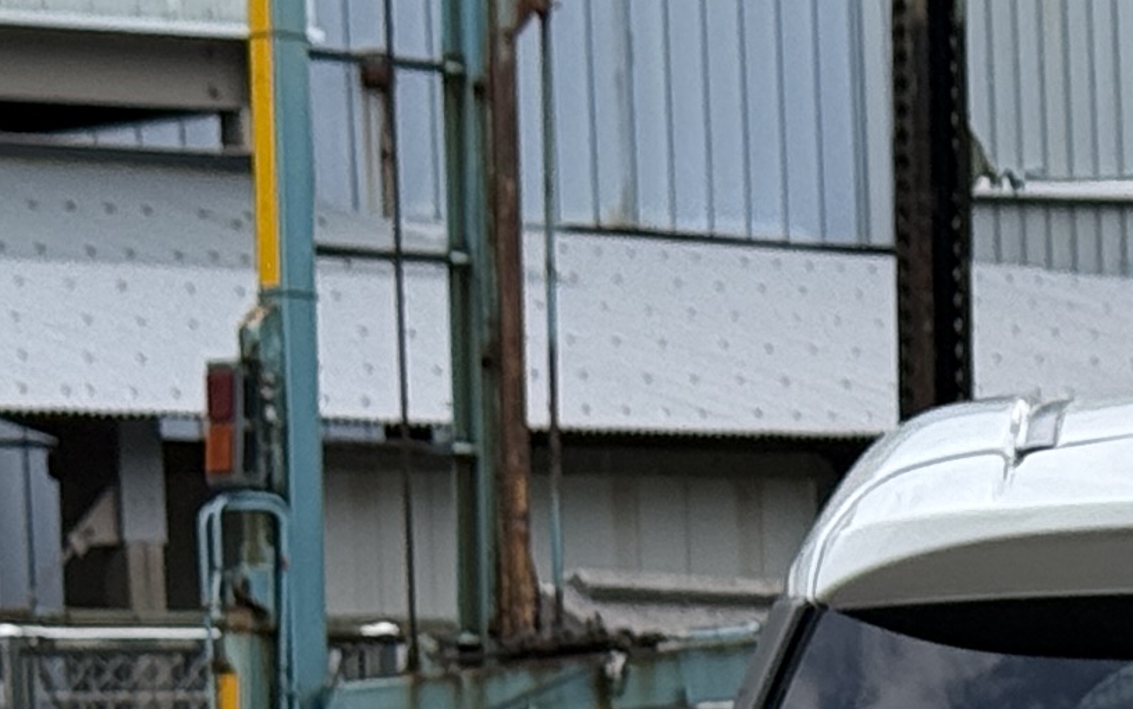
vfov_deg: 5.1
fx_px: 7782
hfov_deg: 8.1
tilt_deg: -5.8
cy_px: 1591
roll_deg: +1.4
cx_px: 1903
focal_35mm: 252
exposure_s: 1/4098
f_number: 1.78
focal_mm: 6.76
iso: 80
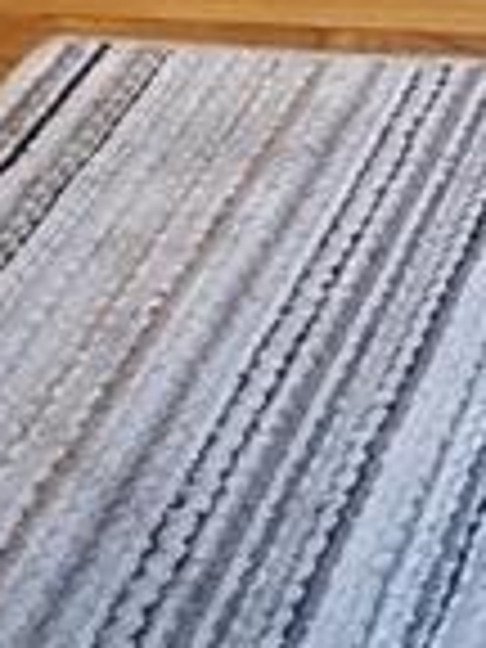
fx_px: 2602
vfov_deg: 12.8
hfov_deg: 10.3
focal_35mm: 139
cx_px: 742
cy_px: -562
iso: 160
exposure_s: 1/40
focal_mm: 4.25
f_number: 1.7
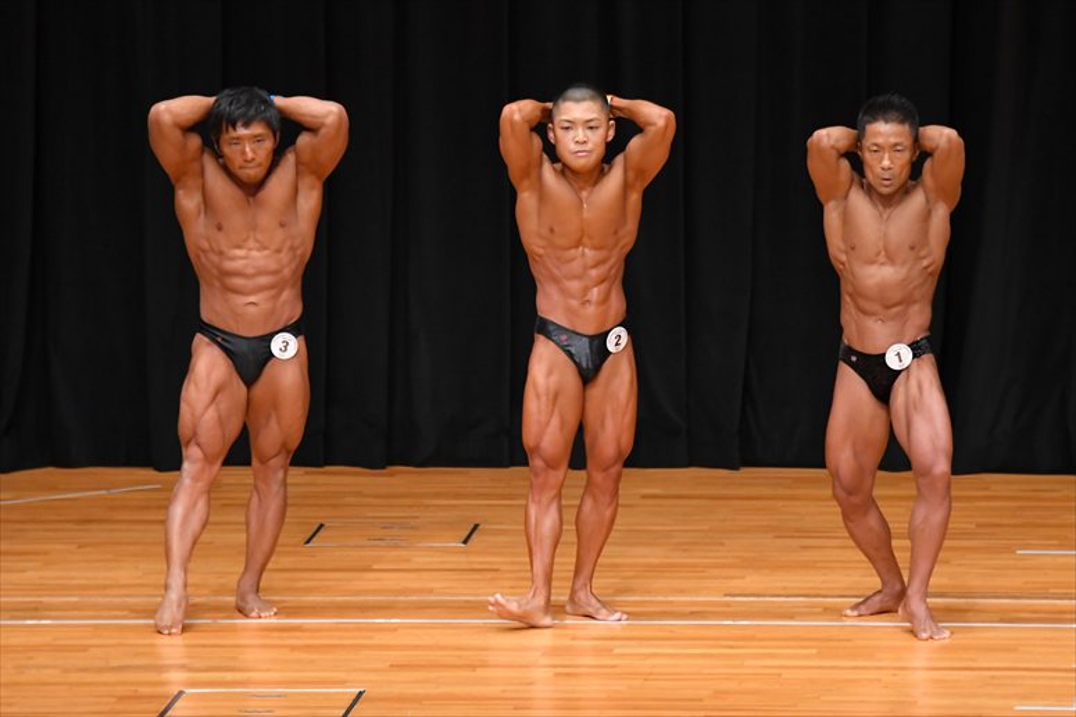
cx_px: 538
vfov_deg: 4.8
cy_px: 358
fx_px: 8514
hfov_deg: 7.2
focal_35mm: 285
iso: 4000
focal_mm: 190
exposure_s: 1/400
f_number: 5.6
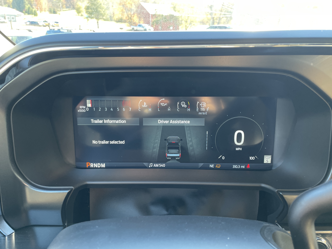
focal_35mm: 26
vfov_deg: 53.1
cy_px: 124
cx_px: 166
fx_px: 249
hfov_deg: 67.3
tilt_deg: -19.7
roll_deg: +0.6
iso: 100
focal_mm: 4.2
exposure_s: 1/121
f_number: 1.6
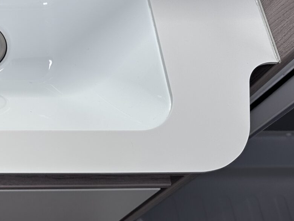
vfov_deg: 22.6
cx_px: -51
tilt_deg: -58.3
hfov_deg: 27.4
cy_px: 12
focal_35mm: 63
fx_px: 535
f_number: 1.78
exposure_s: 1/580
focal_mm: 6.86
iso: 80
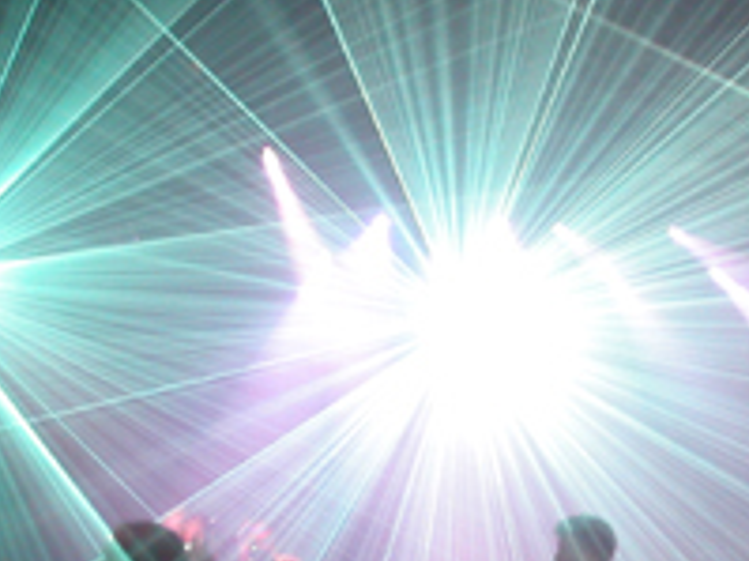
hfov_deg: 24.9
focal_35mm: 77
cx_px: 615
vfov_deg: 19.0
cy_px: 399
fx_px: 1665
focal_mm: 7.8
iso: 200
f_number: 4
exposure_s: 1/1.6
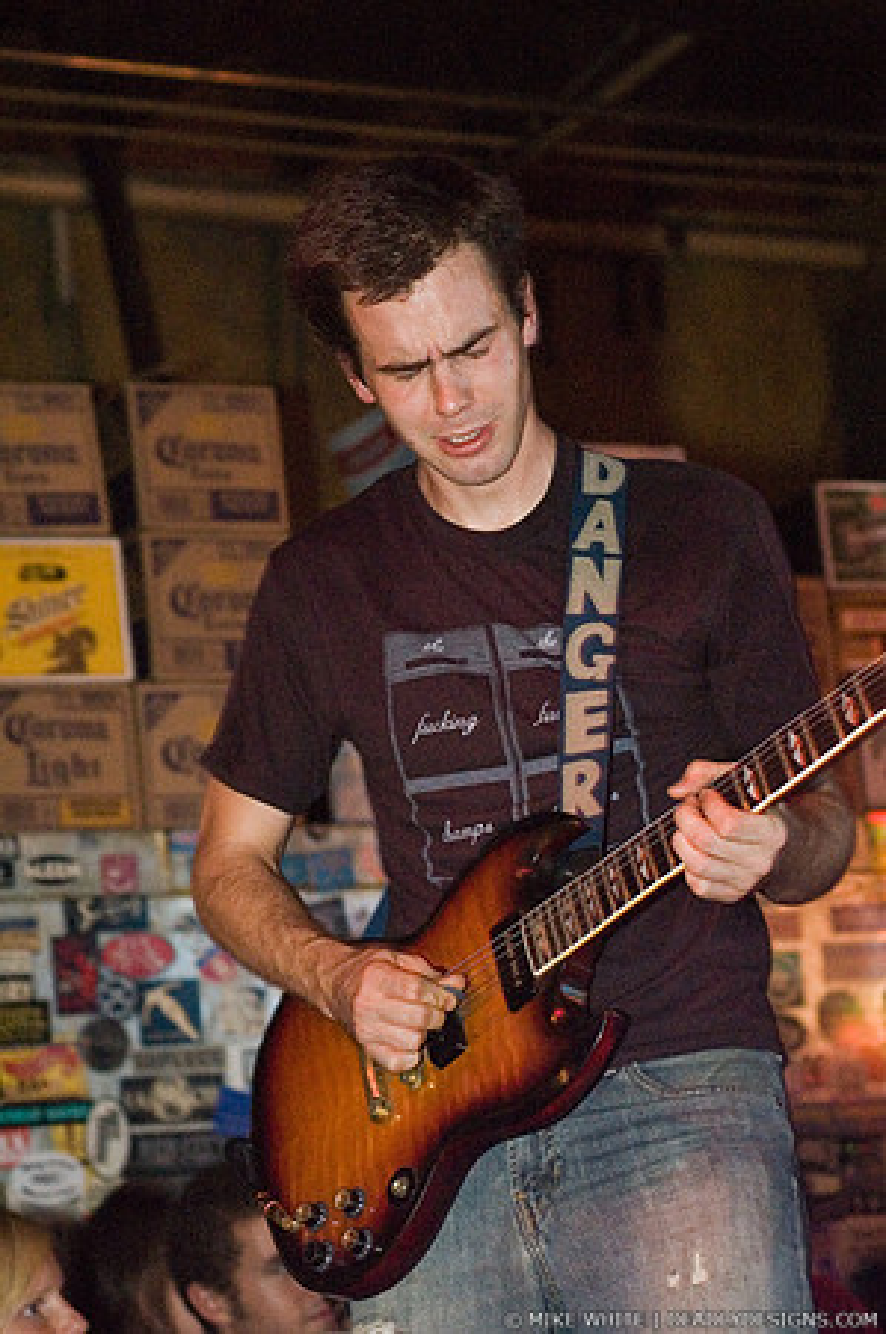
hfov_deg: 18.1
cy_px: 667
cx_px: 443
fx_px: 2775
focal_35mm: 75
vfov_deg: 27.0
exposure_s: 1/10
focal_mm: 50
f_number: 2.8
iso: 800
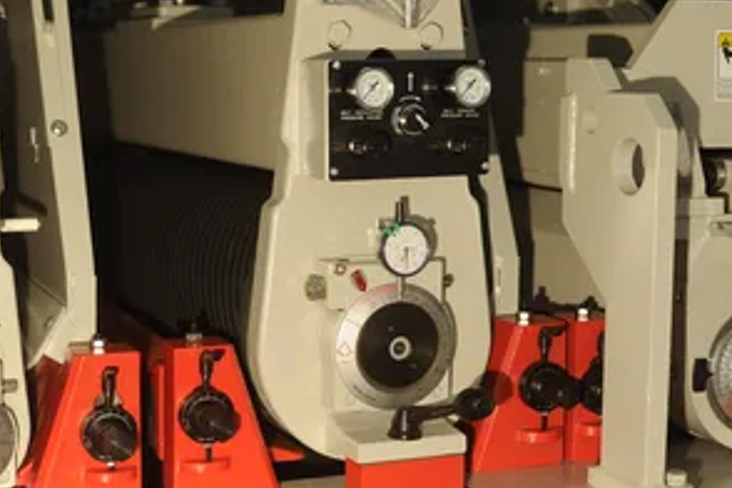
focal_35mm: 68
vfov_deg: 20.0
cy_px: 229
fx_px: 1383
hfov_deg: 29.6
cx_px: 296
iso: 1000
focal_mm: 50
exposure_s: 1/250
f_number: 3.5
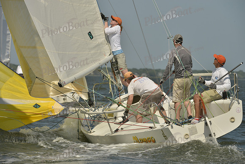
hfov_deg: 7.9
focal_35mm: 260
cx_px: 122
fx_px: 1770
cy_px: 82
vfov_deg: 5.3
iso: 280
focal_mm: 260
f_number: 10
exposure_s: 1/1600
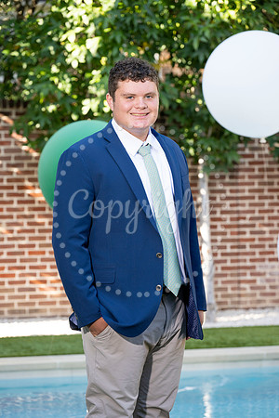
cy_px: 209
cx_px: 140
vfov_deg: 17.1
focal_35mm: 120
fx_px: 1395
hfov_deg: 11.4
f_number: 5.6
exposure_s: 1/200
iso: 400
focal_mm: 120
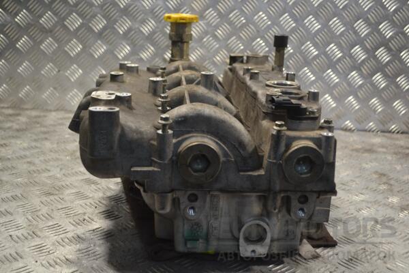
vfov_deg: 28.1
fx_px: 545
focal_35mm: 48
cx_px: 204
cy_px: 136
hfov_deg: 41.1
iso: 400
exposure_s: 1/60
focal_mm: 32
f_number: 4.8
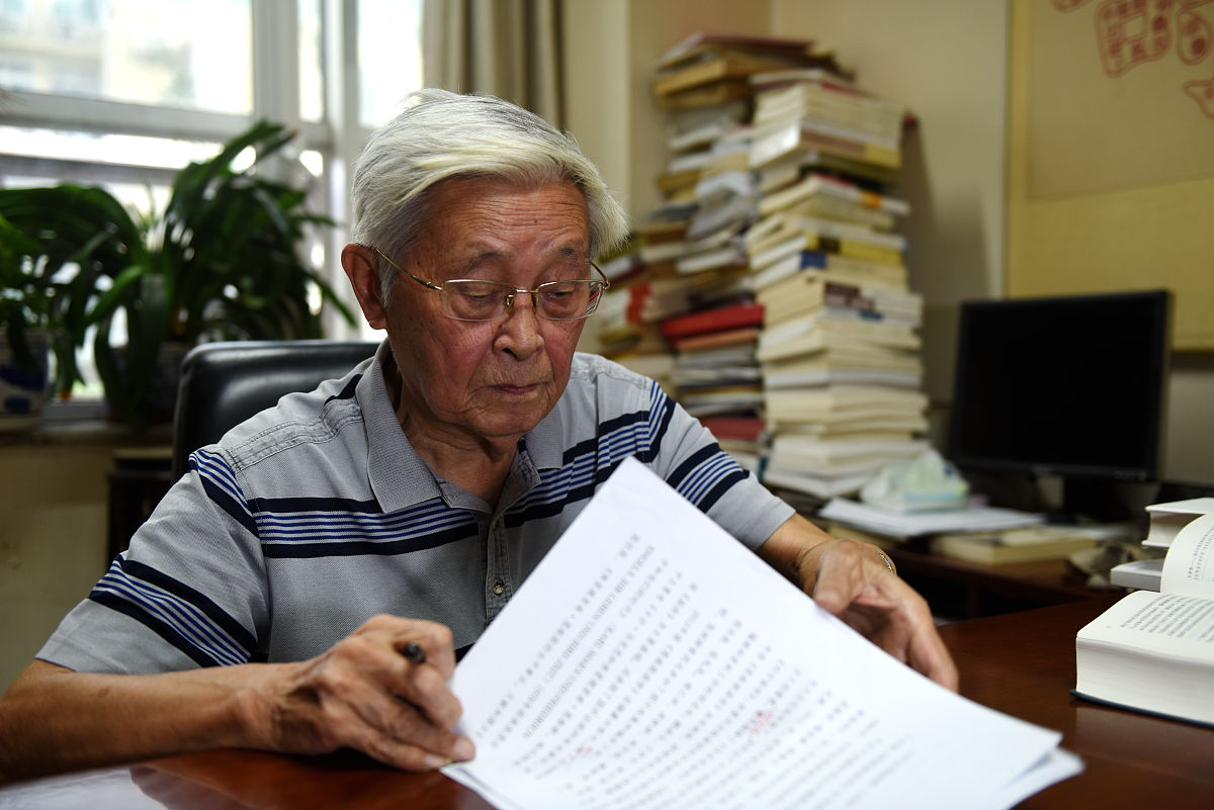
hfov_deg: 53.1
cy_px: 405
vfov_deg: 36.9
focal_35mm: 36
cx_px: 607
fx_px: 1214
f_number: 2.8
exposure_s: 1/50
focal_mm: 36
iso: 250
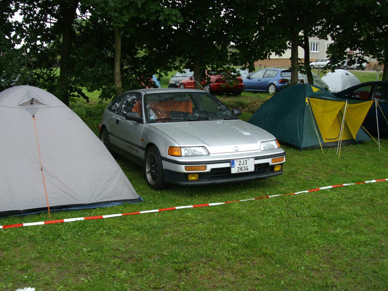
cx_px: 181
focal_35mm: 39
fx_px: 437
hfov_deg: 47.8
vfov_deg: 36.8
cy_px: 138
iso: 160
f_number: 2.7
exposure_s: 1/160
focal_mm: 6
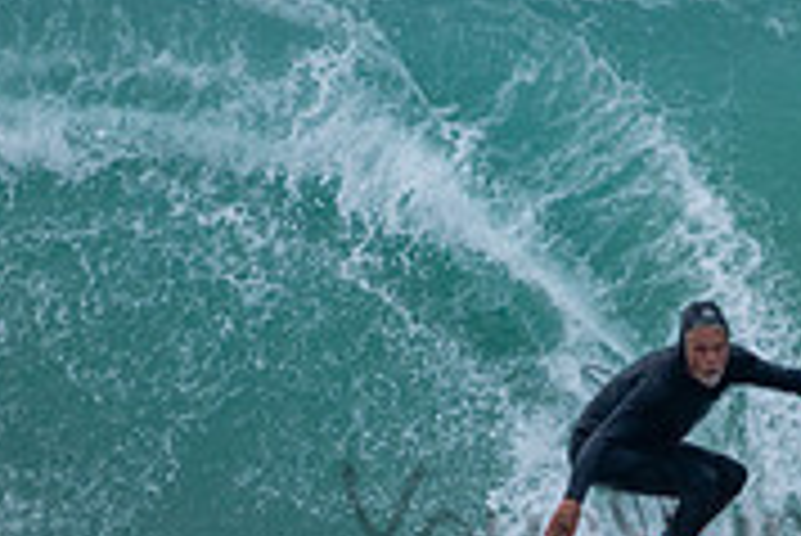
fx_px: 54288
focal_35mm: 2438
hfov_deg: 0.8
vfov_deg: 0.6
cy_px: 493
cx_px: 806
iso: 280
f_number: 5.6
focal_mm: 500
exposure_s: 1/1000
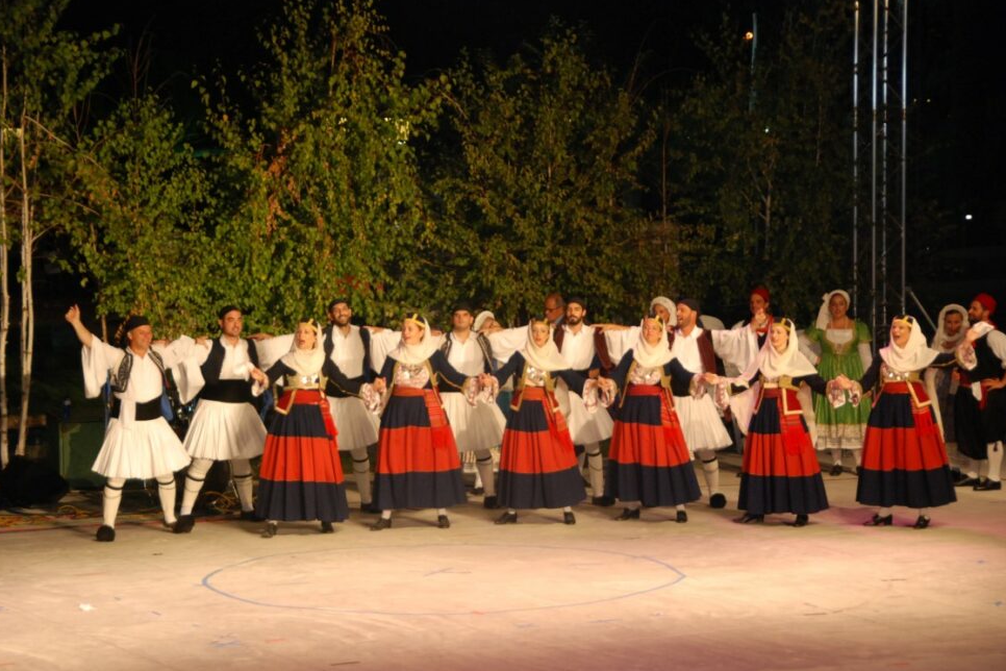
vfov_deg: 11.9
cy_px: 336
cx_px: 505
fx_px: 3228
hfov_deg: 17.7
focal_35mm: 116
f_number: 5.3
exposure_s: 1/60
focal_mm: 75
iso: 800
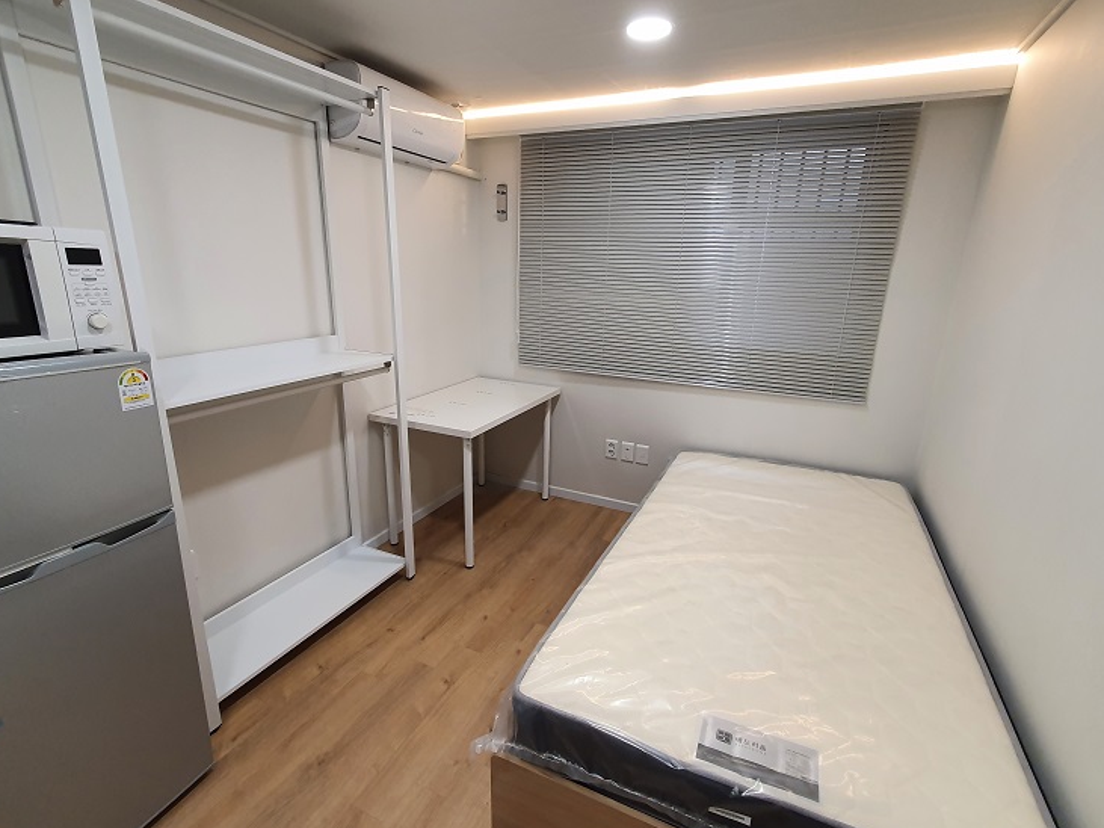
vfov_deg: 78.1
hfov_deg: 94.5
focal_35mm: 16
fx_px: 510
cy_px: 412
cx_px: 539
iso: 160
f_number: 2.2
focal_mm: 1.8
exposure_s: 1/60
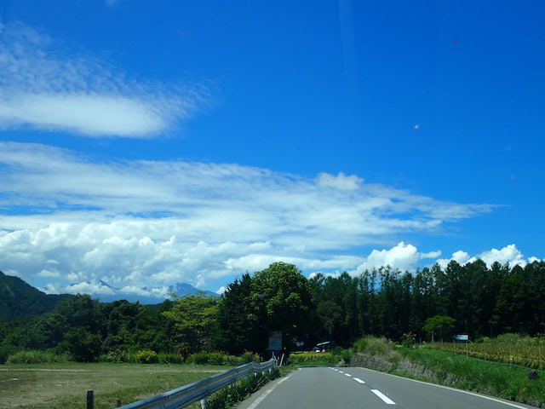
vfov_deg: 31.5
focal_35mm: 46
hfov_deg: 41.2
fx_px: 724
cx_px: 272
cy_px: 204
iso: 100
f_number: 4.5
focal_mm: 8.41
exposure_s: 1/800
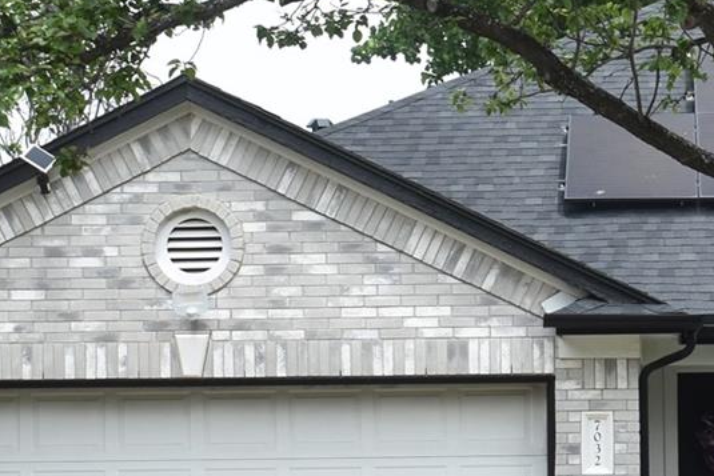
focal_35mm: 155
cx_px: 799
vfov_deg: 8.8
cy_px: 382
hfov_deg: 13.0
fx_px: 3073
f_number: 8
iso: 160
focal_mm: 27
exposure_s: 1/250
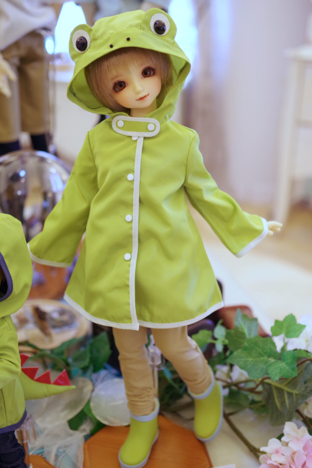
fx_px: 682
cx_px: 156
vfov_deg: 37.9
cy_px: 234
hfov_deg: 25.8
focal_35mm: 52
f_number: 2.8
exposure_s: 1/80
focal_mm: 35
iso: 1600
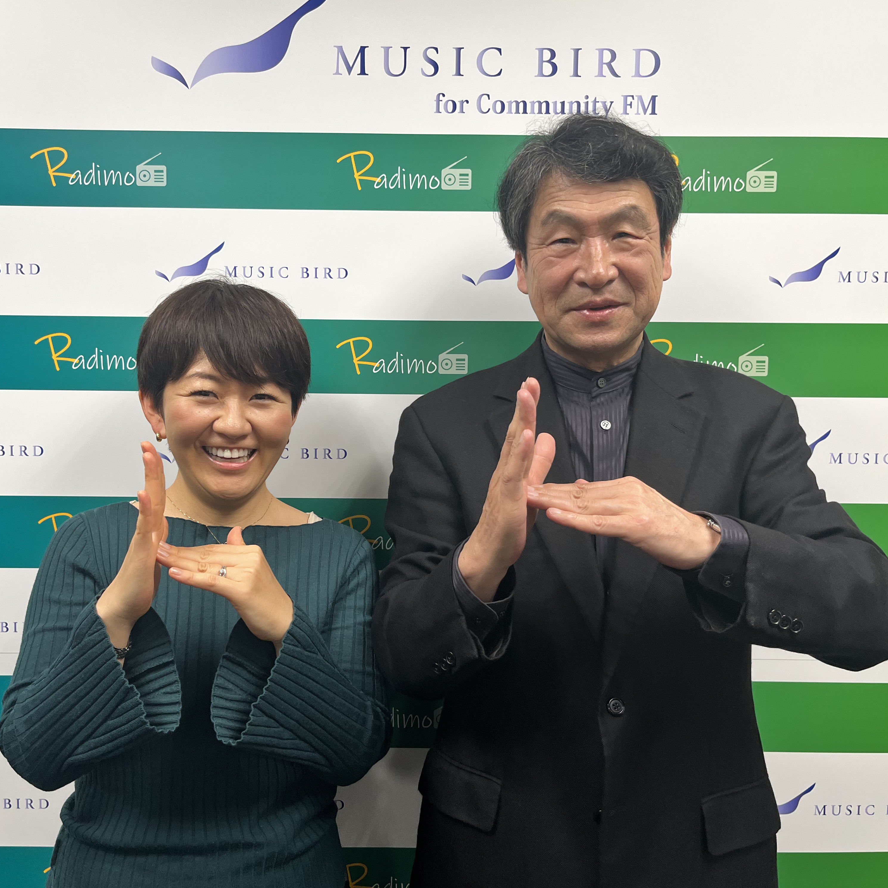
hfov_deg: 52.4
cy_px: 446
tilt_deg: -3.7
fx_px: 900
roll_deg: -0.7
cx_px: 386
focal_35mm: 31
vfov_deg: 52.5
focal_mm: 5.1
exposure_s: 1/100
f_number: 1.6
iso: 100
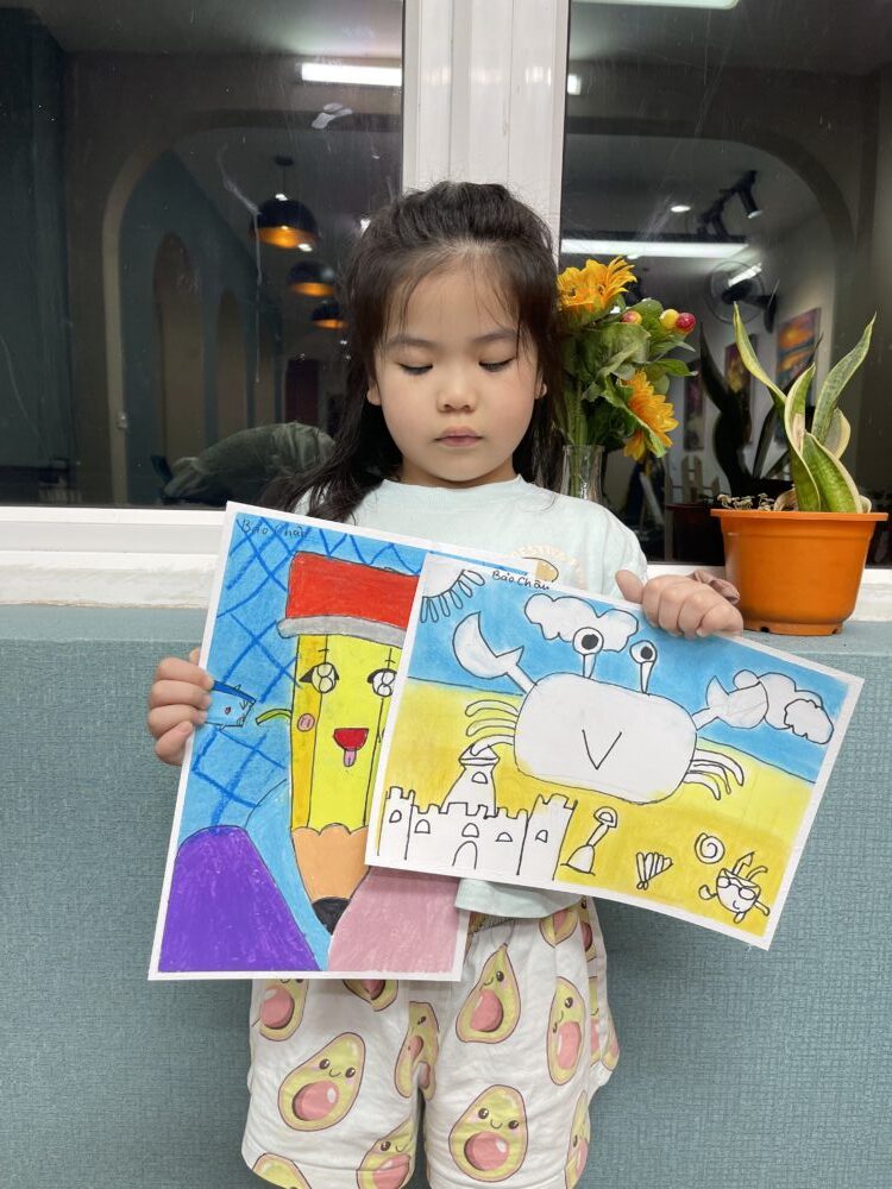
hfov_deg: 54.9
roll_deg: -0.7
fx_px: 859
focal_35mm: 25
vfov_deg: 69.4
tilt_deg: -7.3
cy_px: 594
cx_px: 446
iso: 80
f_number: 1.6
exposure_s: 1/100
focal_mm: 5.1
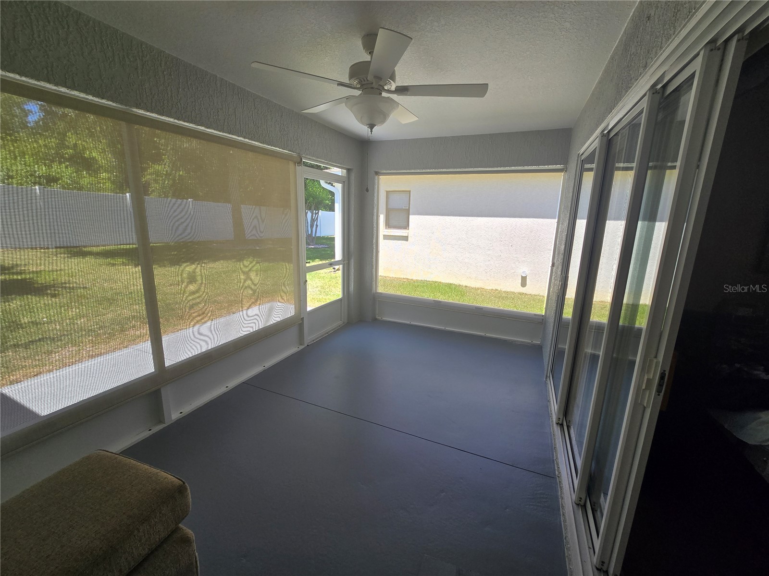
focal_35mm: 13
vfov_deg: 89.9
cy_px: 288
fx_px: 289
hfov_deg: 106.2
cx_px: 384
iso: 50
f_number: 2.2
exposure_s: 1/228
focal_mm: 2.2
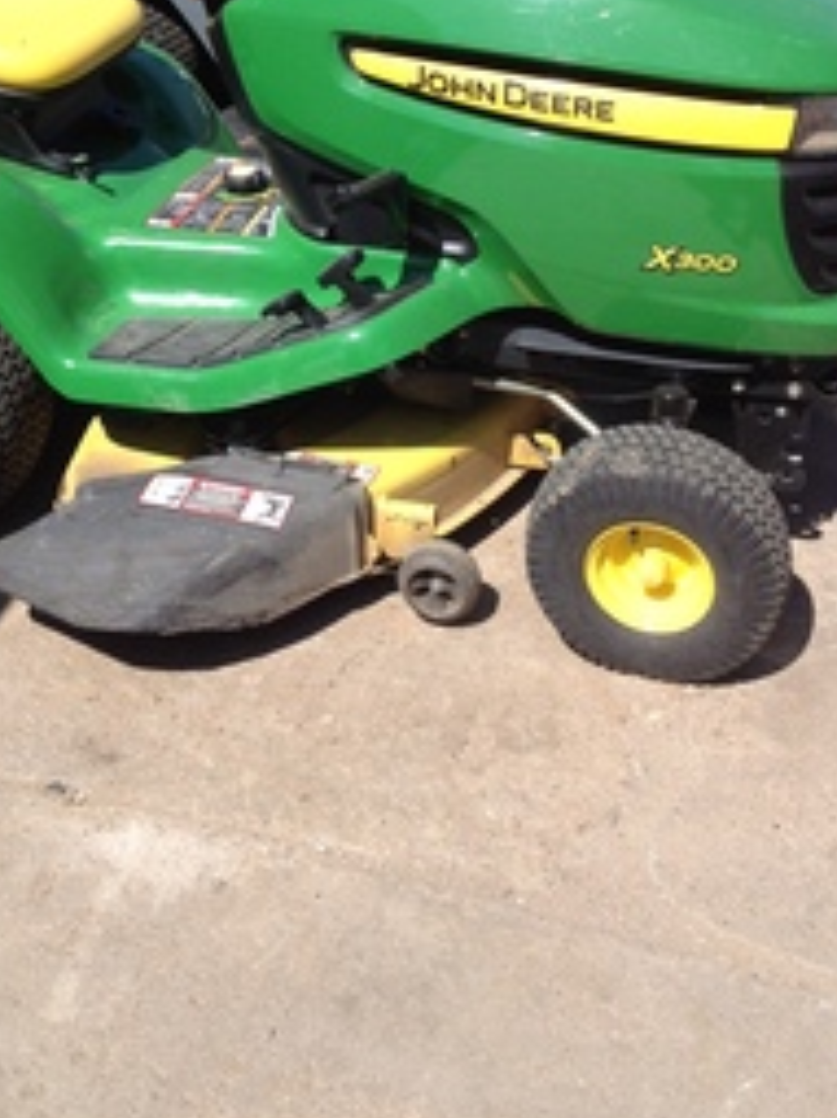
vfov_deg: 33.6
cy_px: 272
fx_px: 1807
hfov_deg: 26.0
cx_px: 298
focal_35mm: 56
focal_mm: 4.28
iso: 64
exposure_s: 1/1314
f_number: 2.4
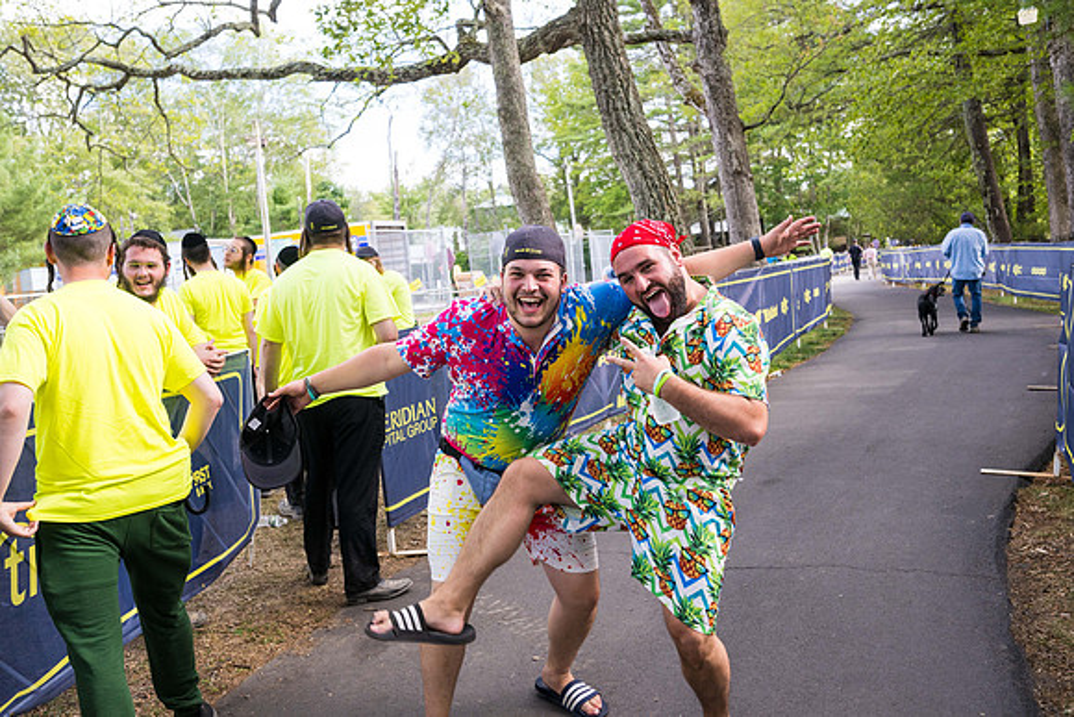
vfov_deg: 43.6
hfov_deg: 61.9
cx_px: 537
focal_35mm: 30
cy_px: 358
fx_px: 895
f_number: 4
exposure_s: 1/500
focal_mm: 30
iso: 500
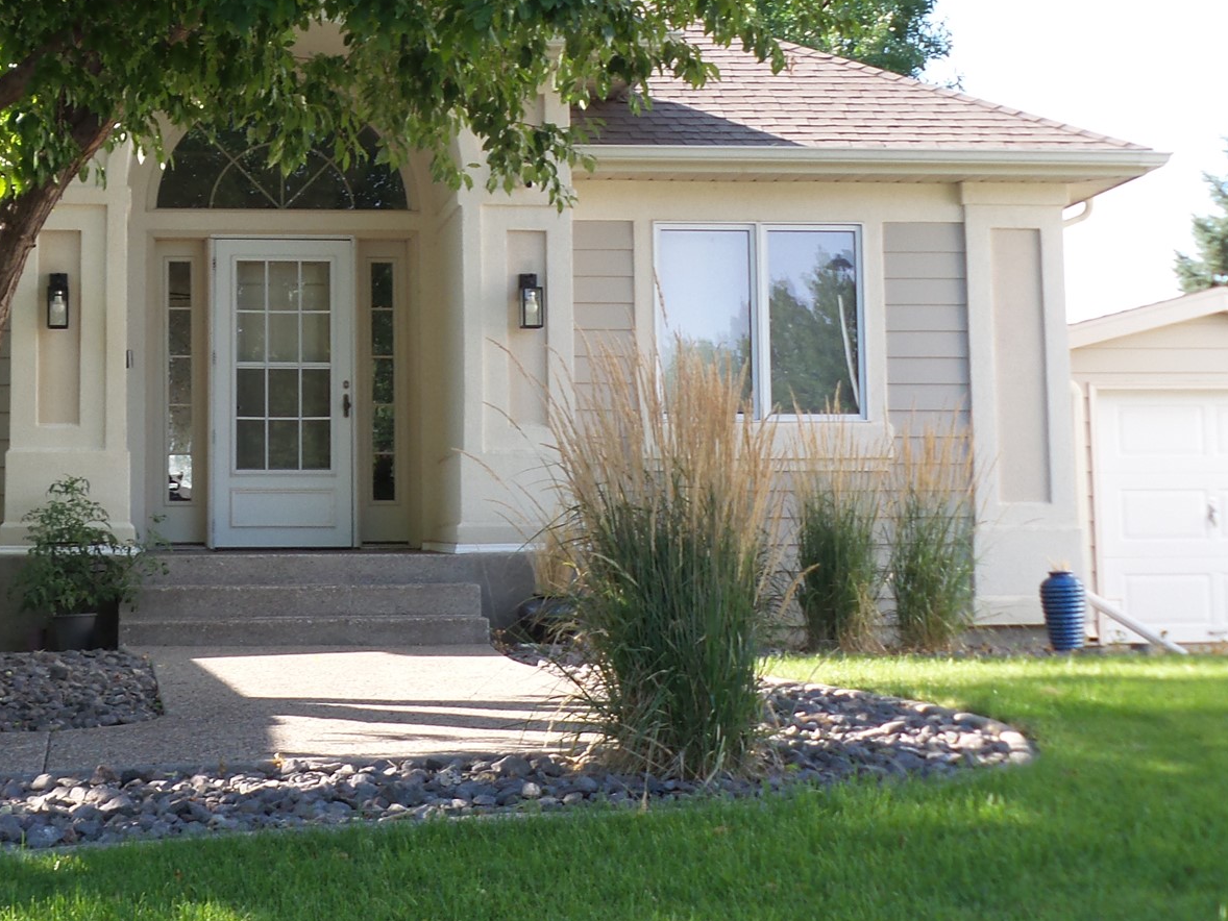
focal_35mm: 73
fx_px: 2590
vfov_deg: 20.1
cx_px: 323
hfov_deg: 26.4
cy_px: 284
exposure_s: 1/160
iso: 100
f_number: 4
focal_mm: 7.5
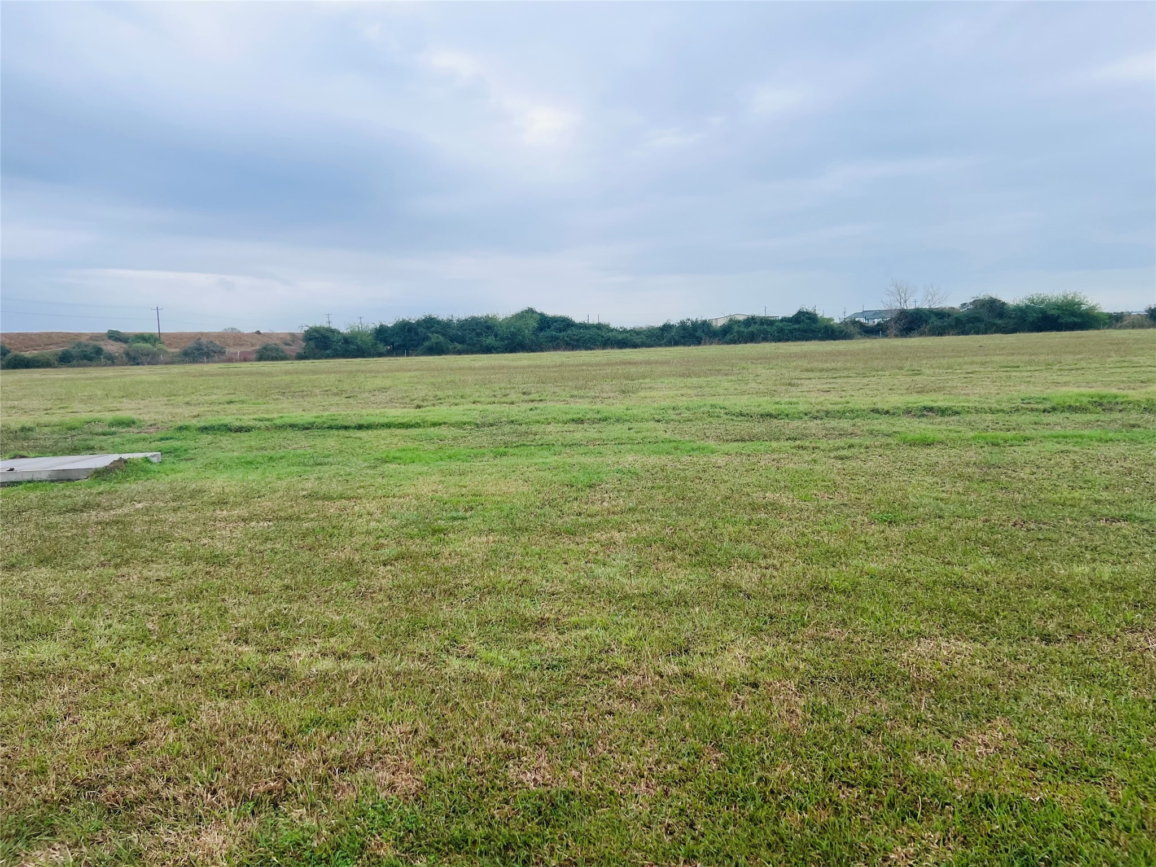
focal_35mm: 26
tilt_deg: -6.8
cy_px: 434
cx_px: 578
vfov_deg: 53.1
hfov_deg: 67.3
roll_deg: +2.2
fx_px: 868
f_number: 1.5
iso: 50
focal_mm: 5.7
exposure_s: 1/1934
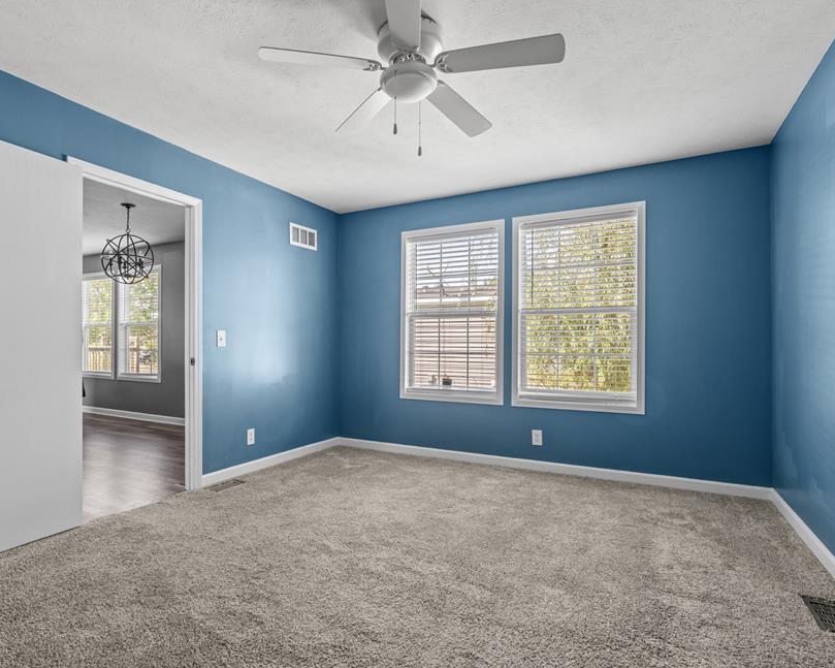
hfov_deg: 83.0
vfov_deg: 70.8
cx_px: 373
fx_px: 469
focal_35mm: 19
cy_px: 348
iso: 400
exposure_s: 1/3
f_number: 7.1
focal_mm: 16
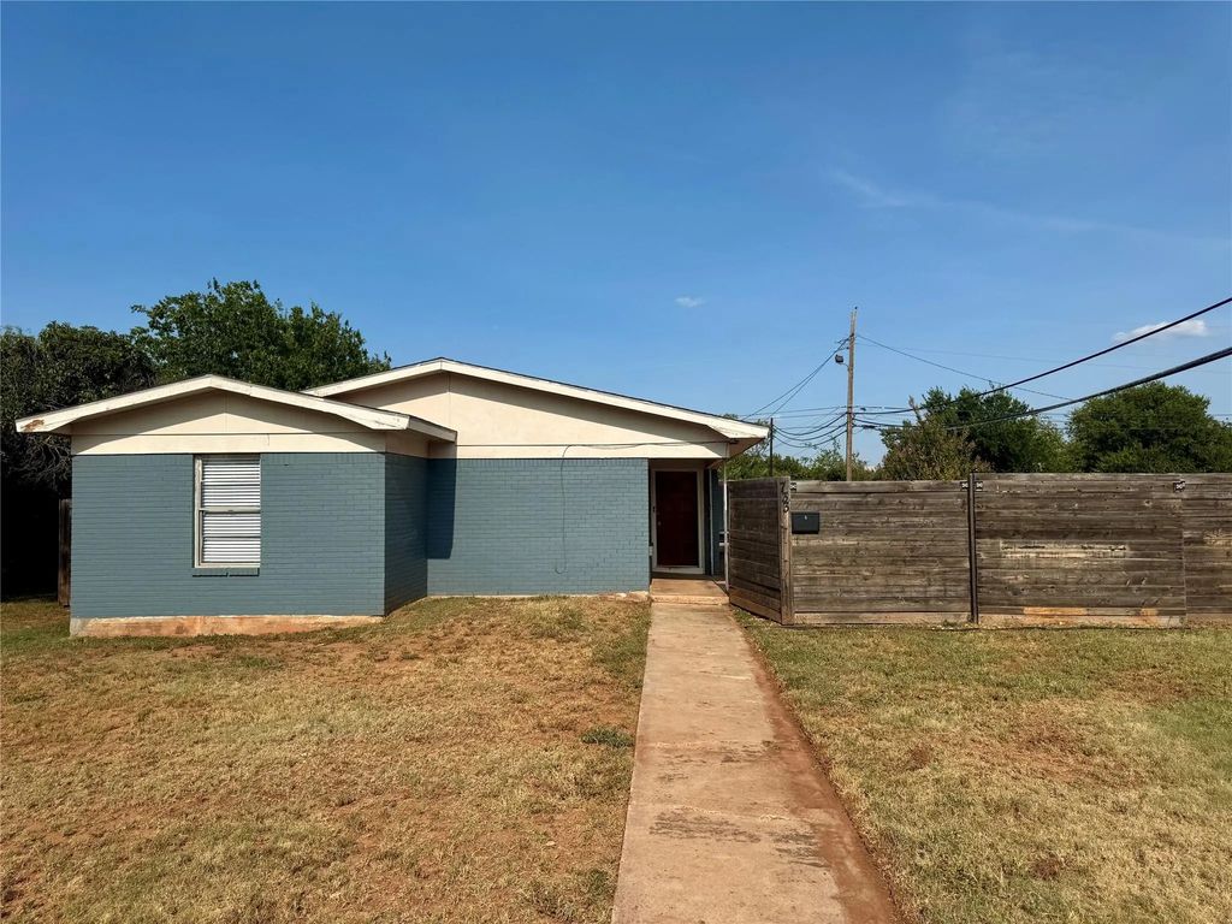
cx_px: 616
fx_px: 854
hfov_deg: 71.6
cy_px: 462
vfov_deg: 56.8
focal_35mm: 24
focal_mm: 6.76
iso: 80
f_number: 1.78
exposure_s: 1/6410
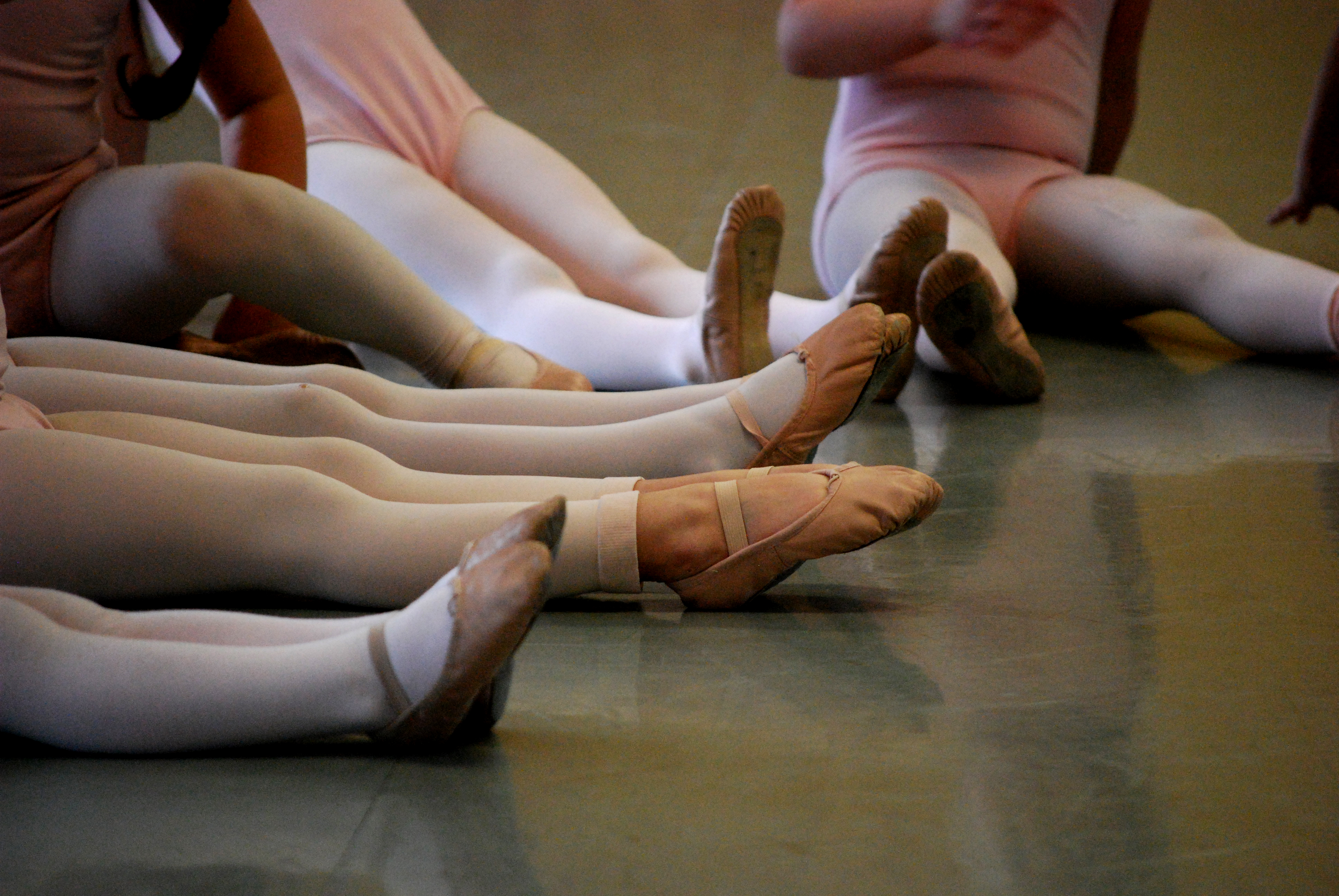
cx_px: 670
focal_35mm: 248
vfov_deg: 5.6
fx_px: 9217
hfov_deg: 8.3
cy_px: 448
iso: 1600
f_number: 5.3
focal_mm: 165
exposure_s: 1/160
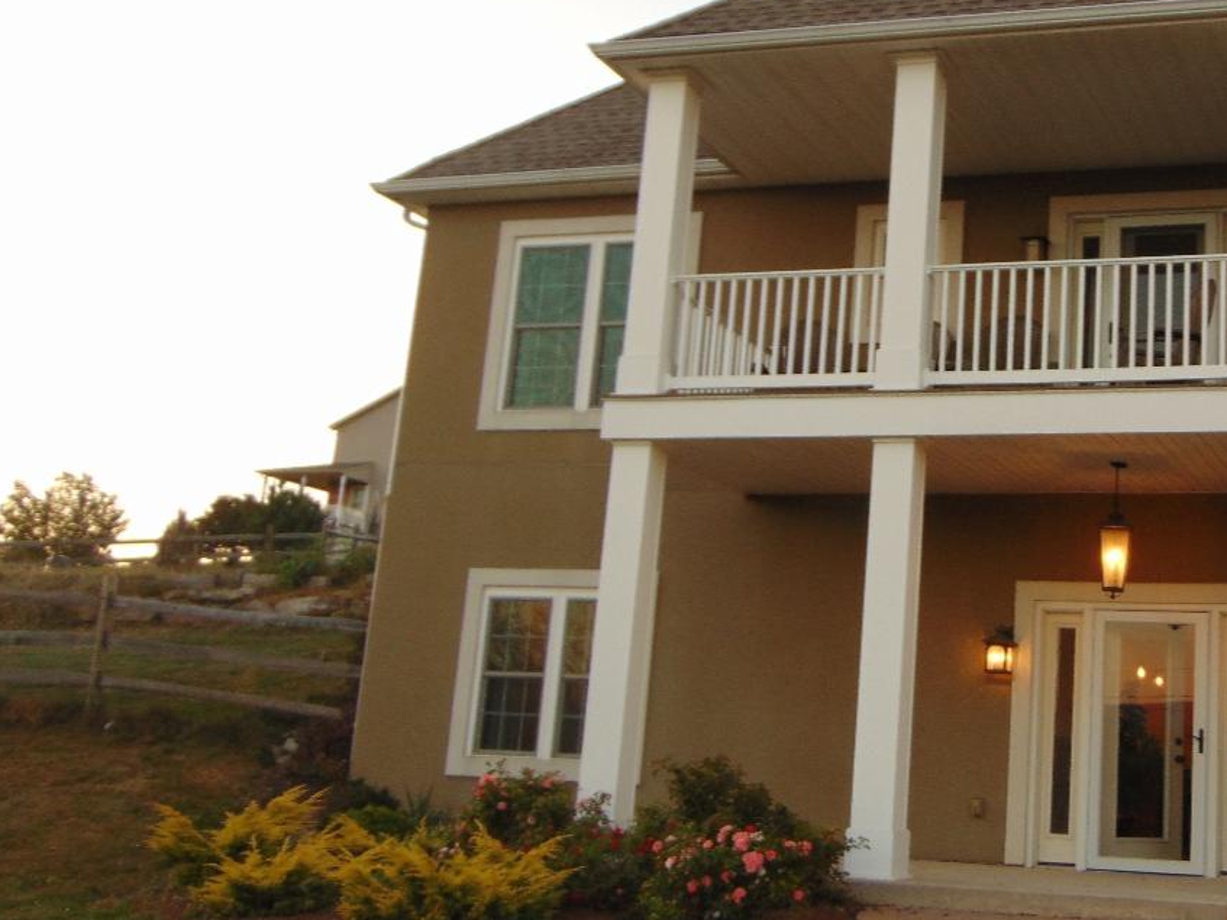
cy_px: 300
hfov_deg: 36.0
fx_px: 1807
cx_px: 1017
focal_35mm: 51
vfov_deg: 28.4
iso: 80
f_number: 3.1
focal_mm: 5.4
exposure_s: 1/60
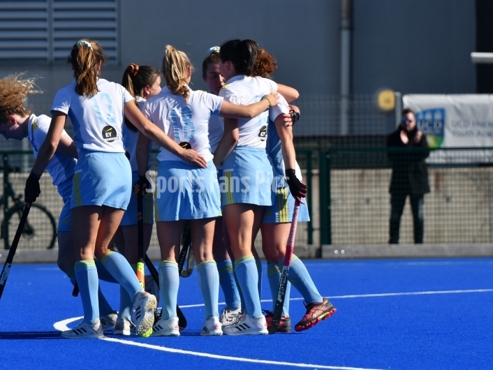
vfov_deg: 3.9
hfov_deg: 5.2
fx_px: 5428
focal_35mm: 381
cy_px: 185
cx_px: 217
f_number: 4
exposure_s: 1/2000
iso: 110
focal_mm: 175
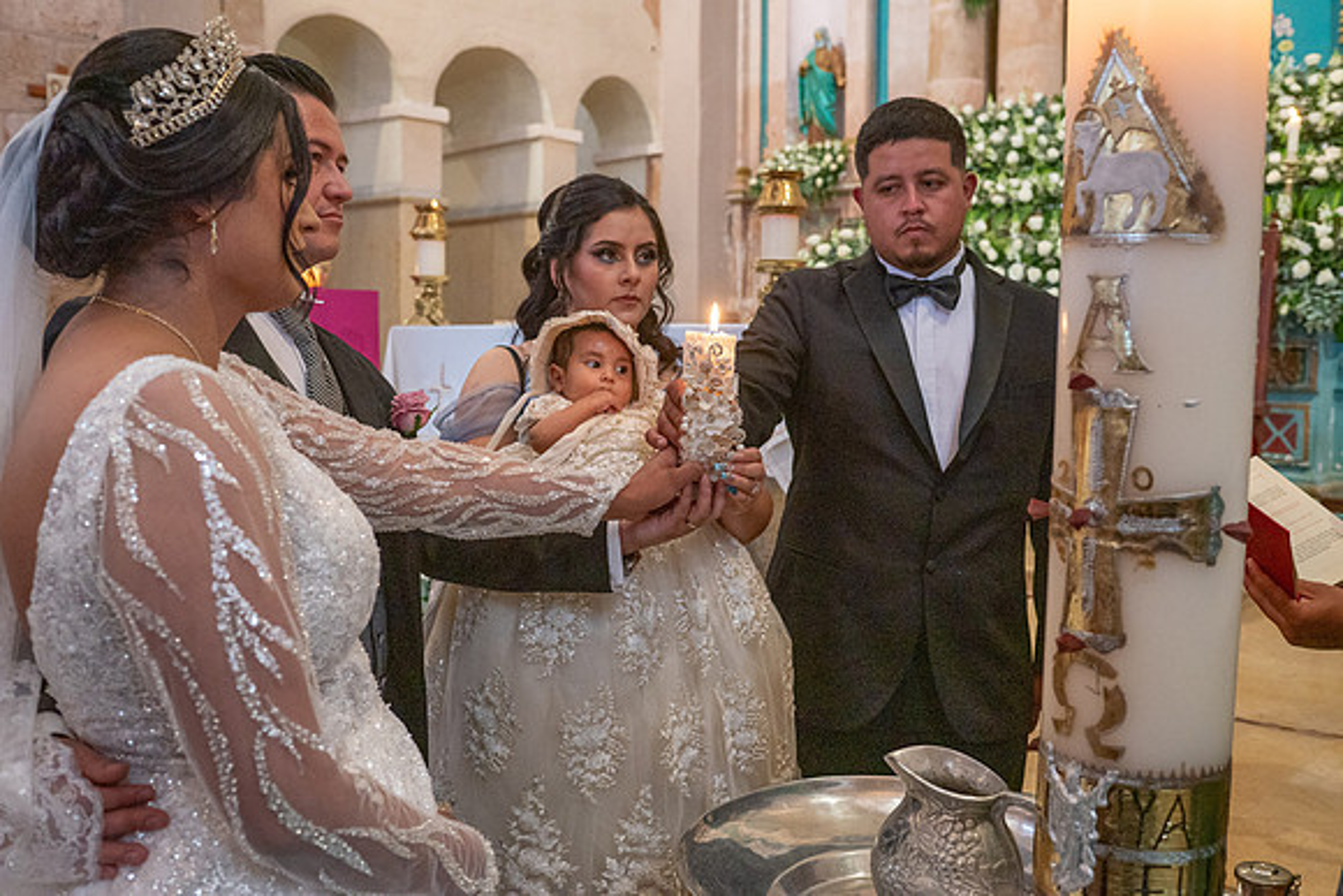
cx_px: 672
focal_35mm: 35
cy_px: 448
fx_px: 1306
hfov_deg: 54.4
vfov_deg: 37.9
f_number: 5
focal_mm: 35
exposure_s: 1/100
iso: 2500
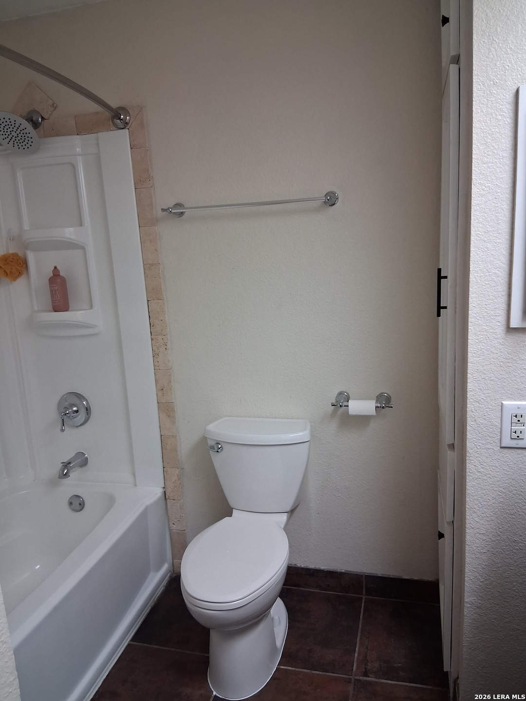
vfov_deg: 67.3
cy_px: 350
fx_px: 527
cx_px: 263
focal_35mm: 26
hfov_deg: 53.1
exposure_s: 1/50
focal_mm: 3.98
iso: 500
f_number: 1.8
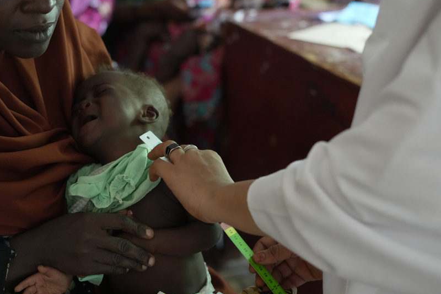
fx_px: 784
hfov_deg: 31.3
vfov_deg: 21.2
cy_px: 154
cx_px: 172
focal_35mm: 64
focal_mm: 50
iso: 5000
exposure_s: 1/250
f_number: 2.8
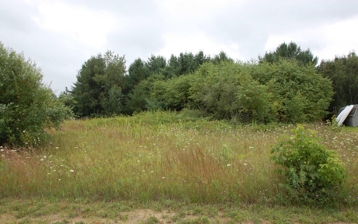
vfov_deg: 46.7
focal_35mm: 27
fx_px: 259
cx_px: 177
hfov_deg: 69.3
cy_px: 119
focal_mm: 17
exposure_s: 1/200
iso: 200
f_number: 7.1
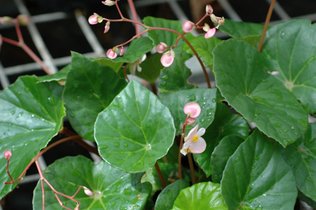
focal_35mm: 127
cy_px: 144
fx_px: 1114
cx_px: 166
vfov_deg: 10.8
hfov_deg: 16.1
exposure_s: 1/100
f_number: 5
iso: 200
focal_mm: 60
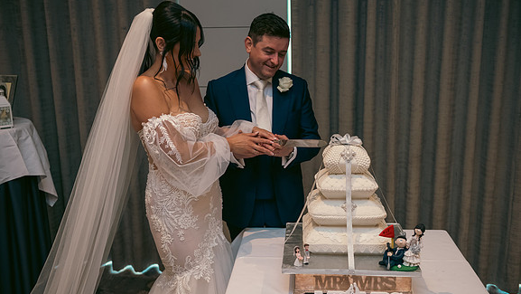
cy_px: 152
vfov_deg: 29.7
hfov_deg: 50.5
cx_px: 261
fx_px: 553
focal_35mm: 40
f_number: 3.5
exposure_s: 1/160
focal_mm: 38
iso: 800
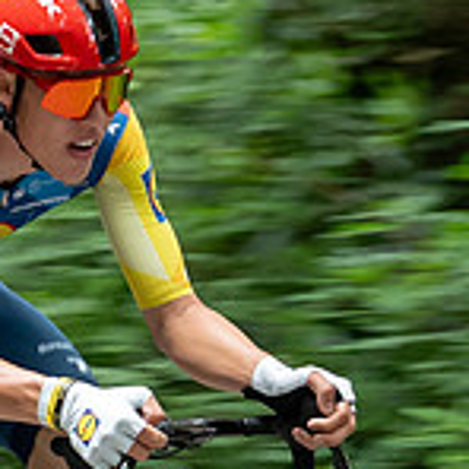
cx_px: 130
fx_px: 7772
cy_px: 88
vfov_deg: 3.5
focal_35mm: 507
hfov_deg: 3.5
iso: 1000
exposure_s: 1/160
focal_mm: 70
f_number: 4.5
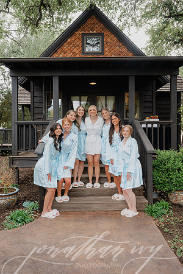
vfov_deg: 63.7
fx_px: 221
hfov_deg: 45.0
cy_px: 137
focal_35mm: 29
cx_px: 92
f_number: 4.5
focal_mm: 29
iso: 900
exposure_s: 1/800
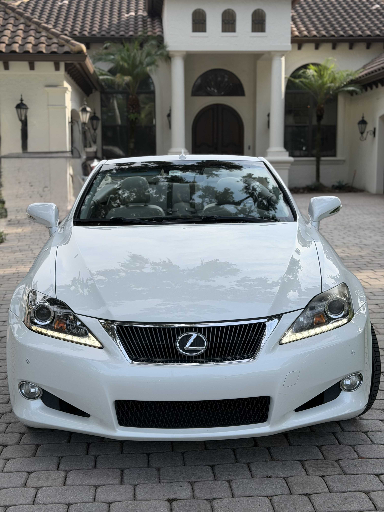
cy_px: 256
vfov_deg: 39.7
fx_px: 710
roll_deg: +0.0
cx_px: 192
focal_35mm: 48
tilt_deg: -7.4
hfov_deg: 30.3
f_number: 1.78
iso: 64
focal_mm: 6.76
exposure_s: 1/2146
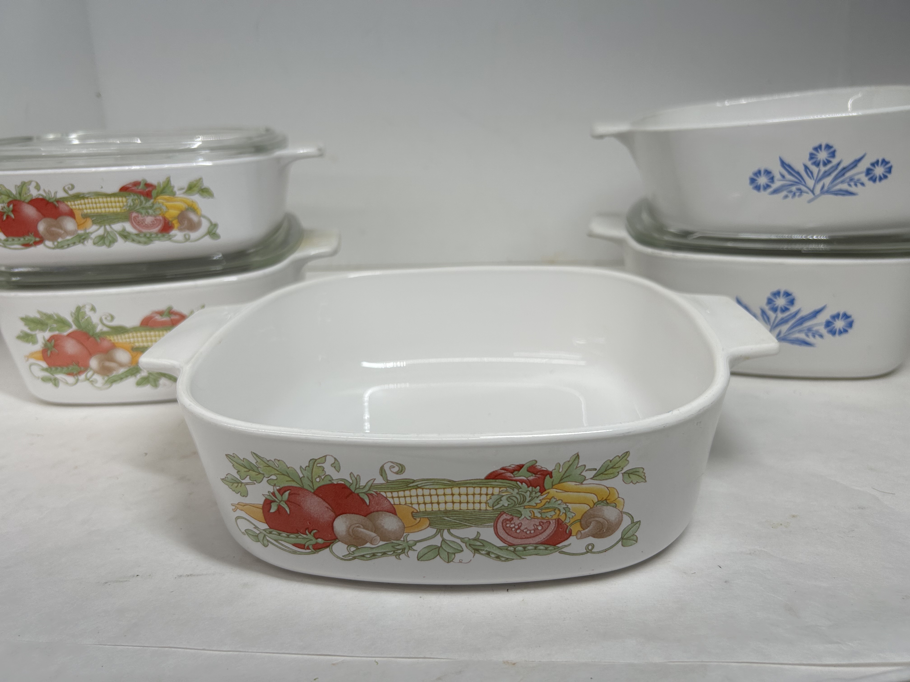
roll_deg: +2.9
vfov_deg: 53.1
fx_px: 683
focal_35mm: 26
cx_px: 455
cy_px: 341
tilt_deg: -21.5
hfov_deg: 67.3
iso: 50
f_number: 1.5
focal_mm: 5.7
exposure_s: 1/621
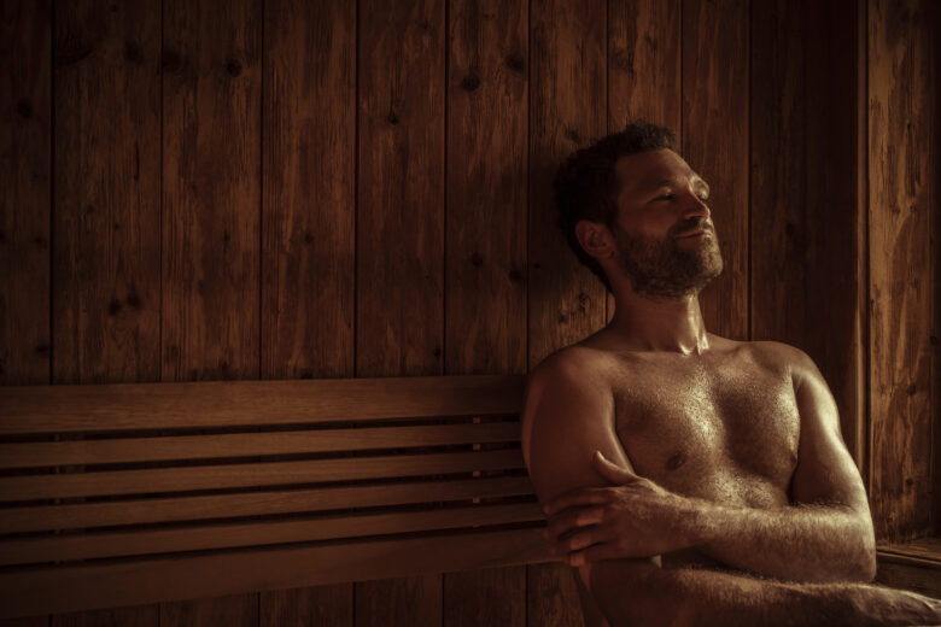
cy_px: 314
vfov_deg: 25.1
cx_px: 470
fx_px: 1411
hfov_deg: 36.9
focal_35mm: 54
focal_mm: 54
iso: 400
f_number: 4.5
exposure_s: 1/80
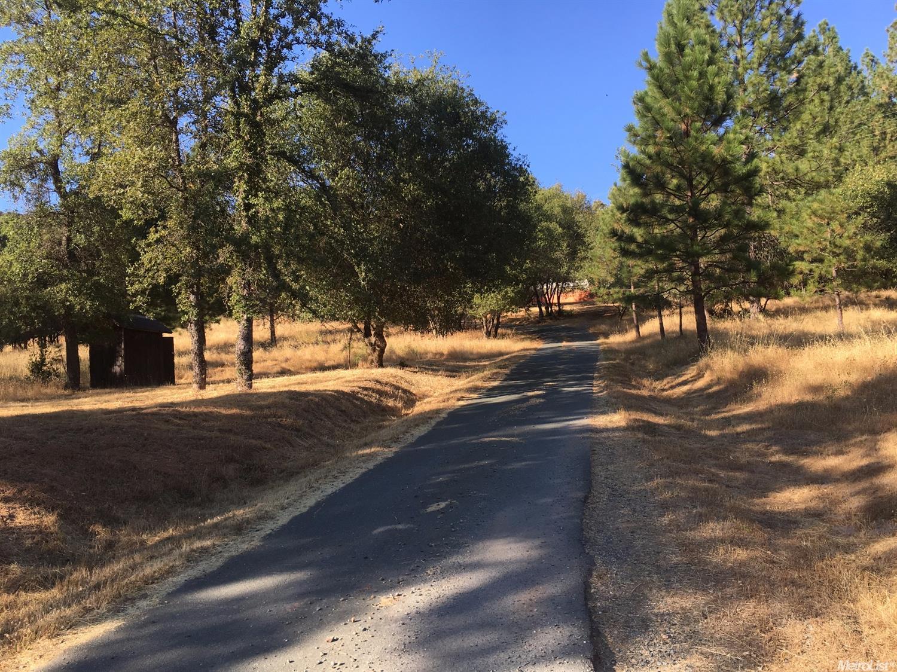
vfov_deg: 48.2
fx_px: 751
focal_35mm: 29
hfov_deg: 61.7
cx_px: 448
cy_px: 336
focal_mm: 4.15
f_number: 2.2
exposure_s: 1/557
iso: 25
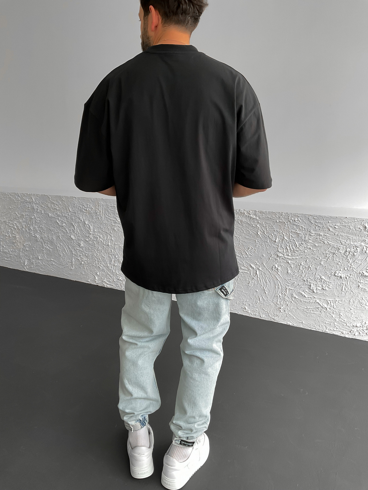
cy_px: 245
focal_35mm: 29
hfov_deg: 48.2
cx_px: 184
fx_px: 411
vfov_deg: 61.7
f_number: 1.8
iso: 40
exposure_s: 1/120
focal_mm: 3
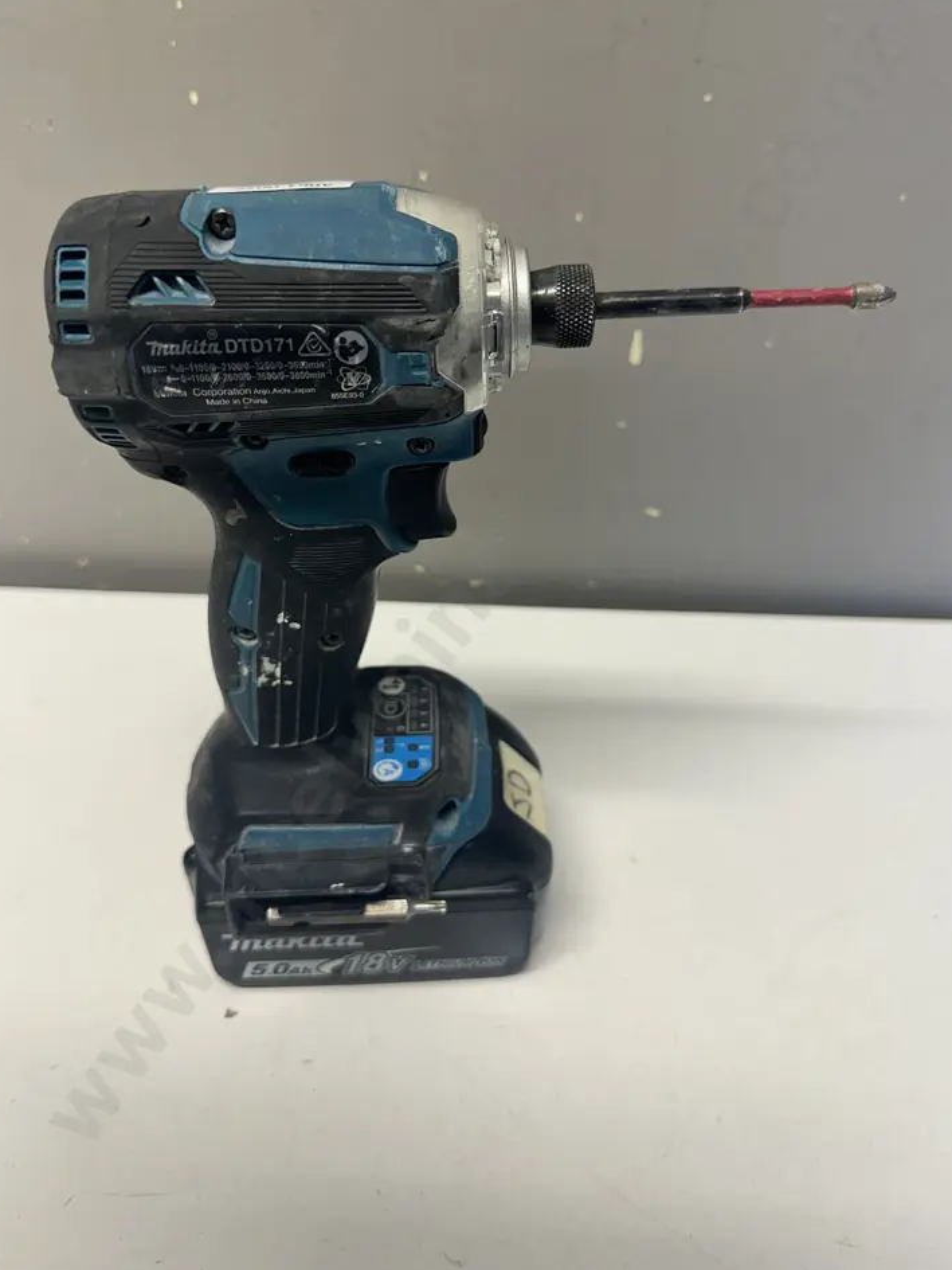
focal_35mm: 26
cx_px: 478
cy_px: 587
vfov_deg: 67.2
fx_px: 953
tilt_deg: -35.1
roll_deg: -1.0
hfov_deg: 53.1
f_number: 1.78
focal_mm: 6.86
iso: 125
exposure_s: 1/100
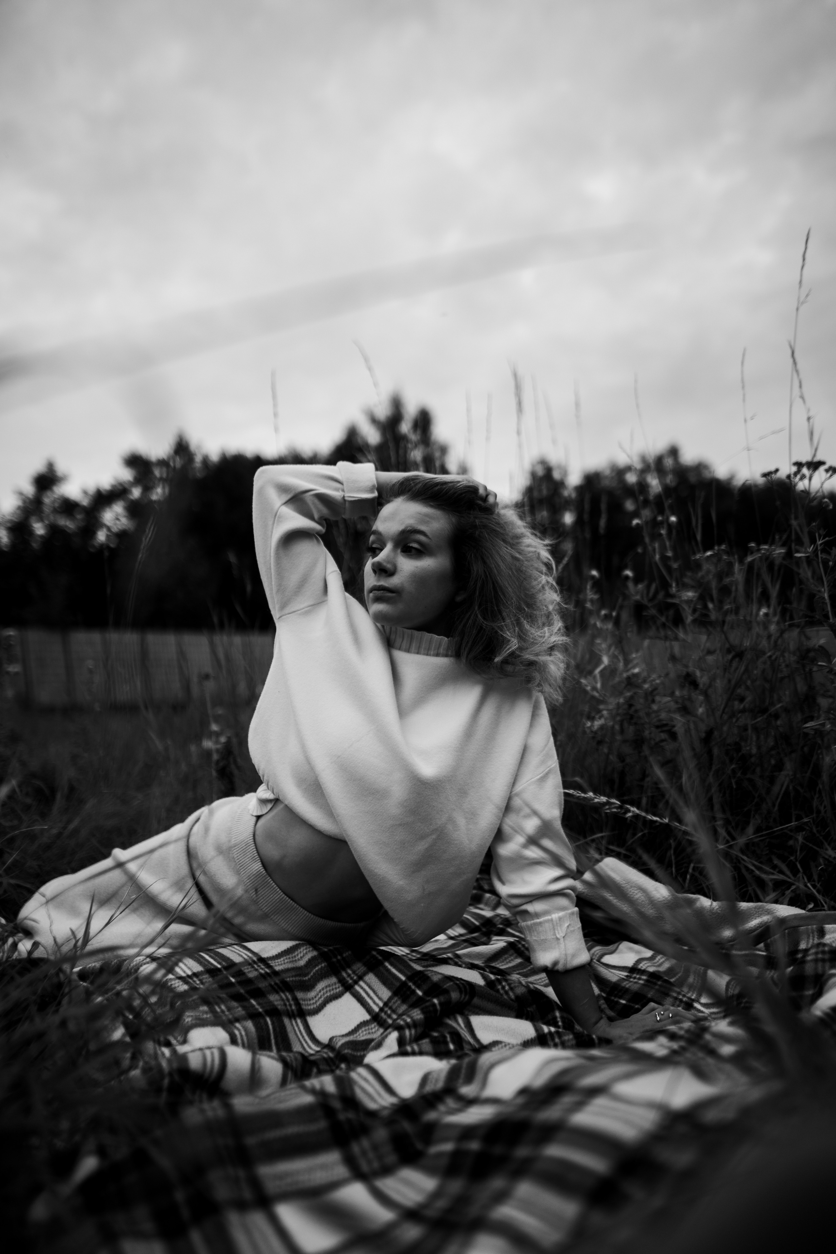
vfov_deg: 73.7
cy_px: 627
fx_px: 836
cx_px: 418
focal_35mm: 24
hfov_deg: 53.1
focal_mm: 24
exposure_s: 1/125
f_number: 1.4
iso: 100
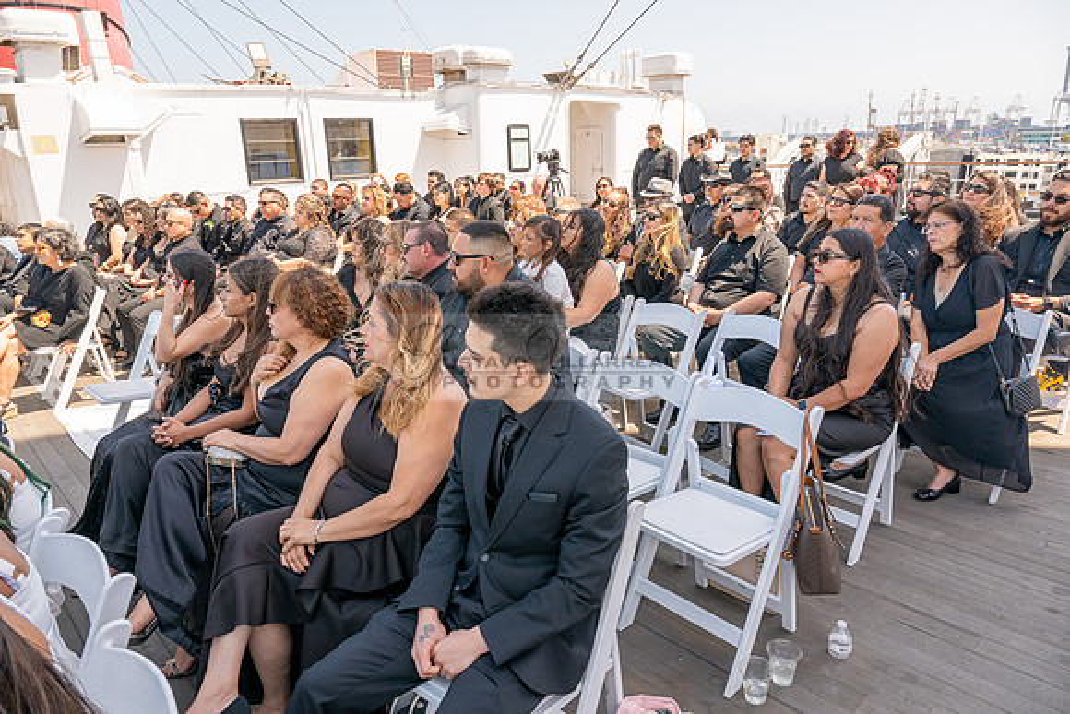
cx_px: 535
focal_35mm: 24
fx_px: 713
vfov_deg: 53.2
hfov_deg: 73.7
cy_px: 357
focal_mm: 24
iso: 200
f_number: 8
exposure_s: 1/250
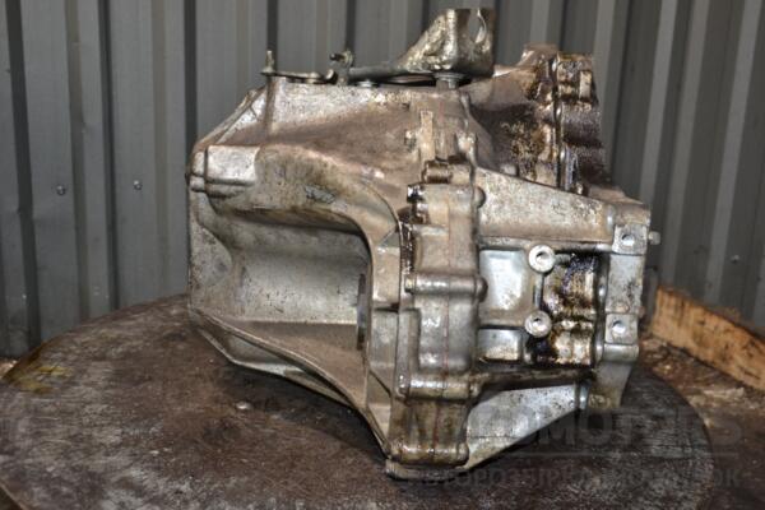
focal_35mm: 45
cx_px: 382
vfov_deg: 29.9
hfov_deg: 43.6
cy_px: 255
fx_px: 956
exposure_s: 1/60
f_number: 5
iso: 800
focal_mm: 30
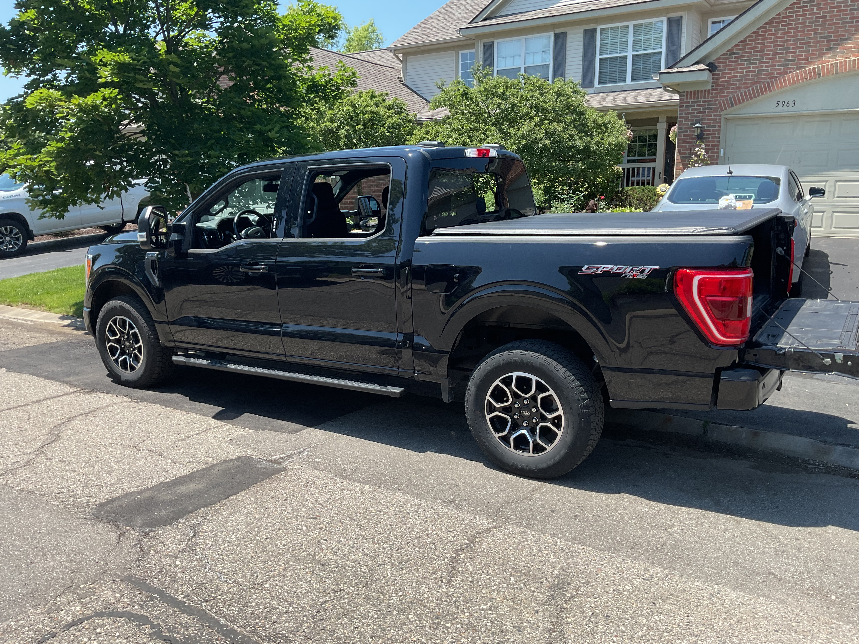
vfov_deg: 48.2
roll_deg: -0.4
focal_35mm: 29
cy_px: 322
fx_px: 720
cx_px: 430
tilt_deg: -9.1
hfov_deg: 61.7
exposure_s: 1/978
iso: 16
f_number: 1.8
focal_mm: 3
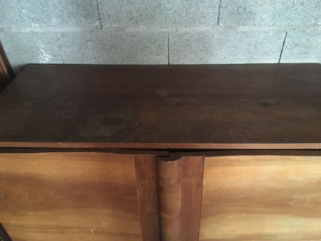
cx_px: 160
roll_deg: +0.5
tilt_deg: -37.4
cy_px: 120
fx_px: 269
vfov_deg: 48.2
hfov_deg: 61.7
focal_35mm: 29
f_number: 2.2
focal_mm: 4.15
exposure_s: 1/17
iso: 640
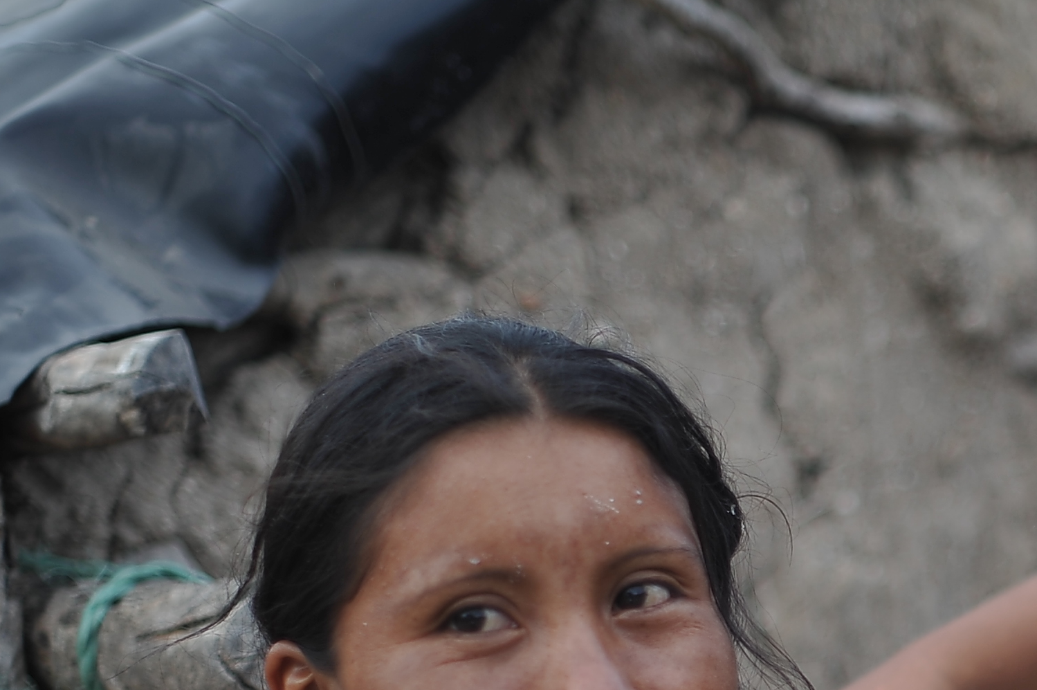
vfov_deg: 9.4
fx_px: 4087
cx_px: 1243
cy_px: 947
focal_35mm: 142
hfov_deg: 14.0
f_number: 1.8
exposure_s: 1/1000
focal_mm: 50
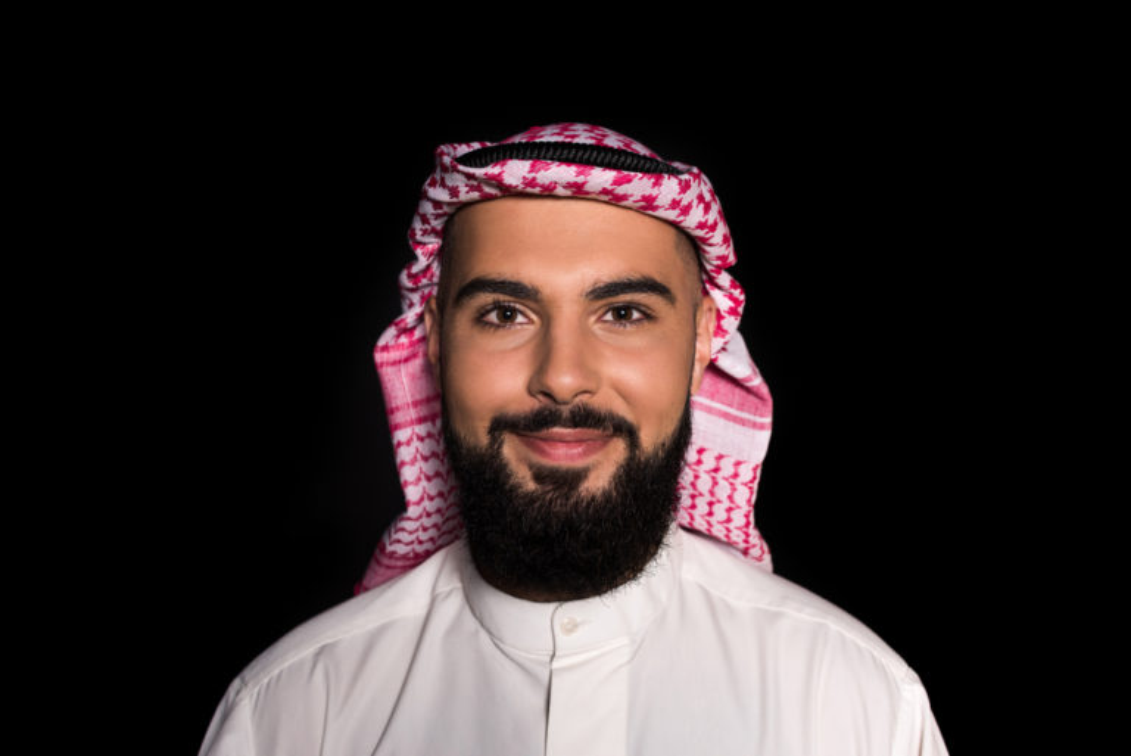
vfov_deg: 27.0
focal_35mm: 50
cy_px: 378
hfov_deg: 39.6
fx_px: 1572
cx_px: 566
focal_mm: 50
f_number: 5
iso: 100
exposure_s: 1/160
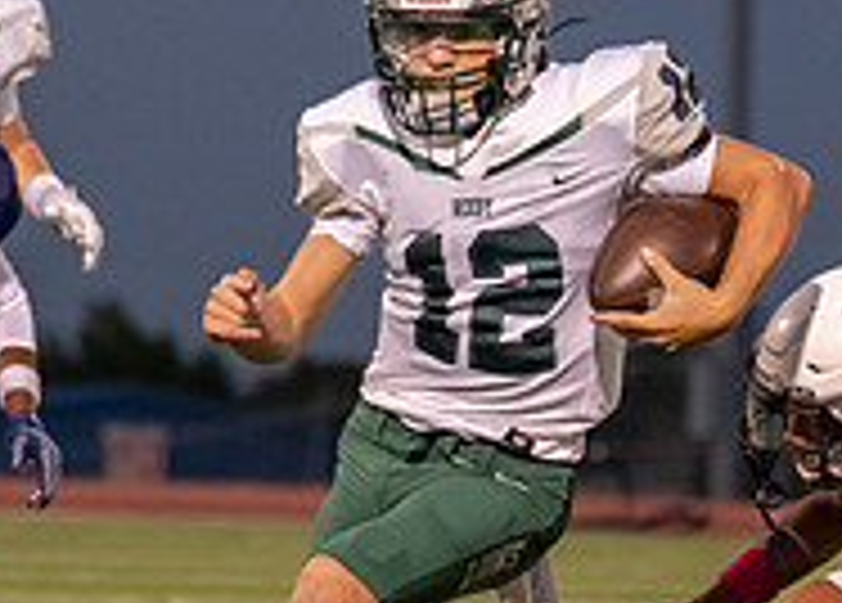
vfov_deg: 3.2
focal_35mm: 455
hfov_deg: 4.4
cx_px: 36
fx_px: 10892
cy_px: 355
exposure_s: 1/1250
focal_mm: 102
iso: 3200
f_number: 2.8
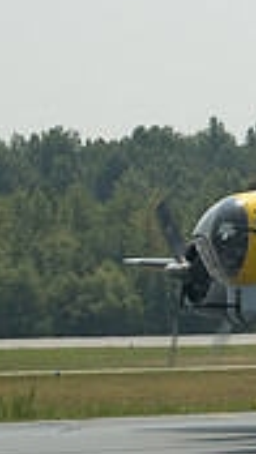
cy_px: 295
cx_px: 713
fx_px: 4533
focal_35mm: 376
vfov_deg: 5.7
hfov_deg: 3.2
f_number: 14
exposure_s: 1/200
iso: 200
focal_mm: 72
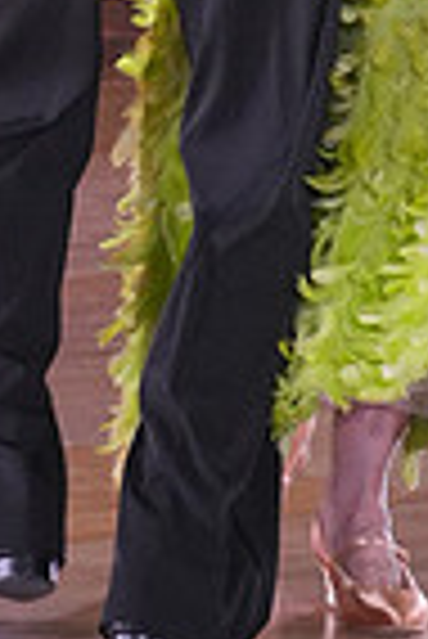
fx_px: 9873
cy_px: -270
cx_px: 209
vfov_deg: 3.7
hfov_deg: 2.5
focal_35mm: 555
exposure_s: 1/400
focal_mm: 91
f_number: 4
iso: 1600
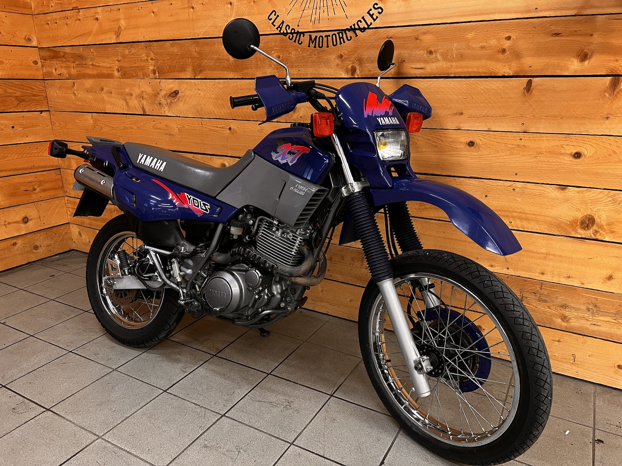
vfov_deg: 53.1
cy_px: 233
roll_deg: +0.5
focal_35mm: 26
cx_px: 311
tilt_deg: -17.7
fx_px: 467
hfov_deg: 67.3
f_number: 1.5
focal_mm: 5.7
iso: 200
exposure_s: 1/50
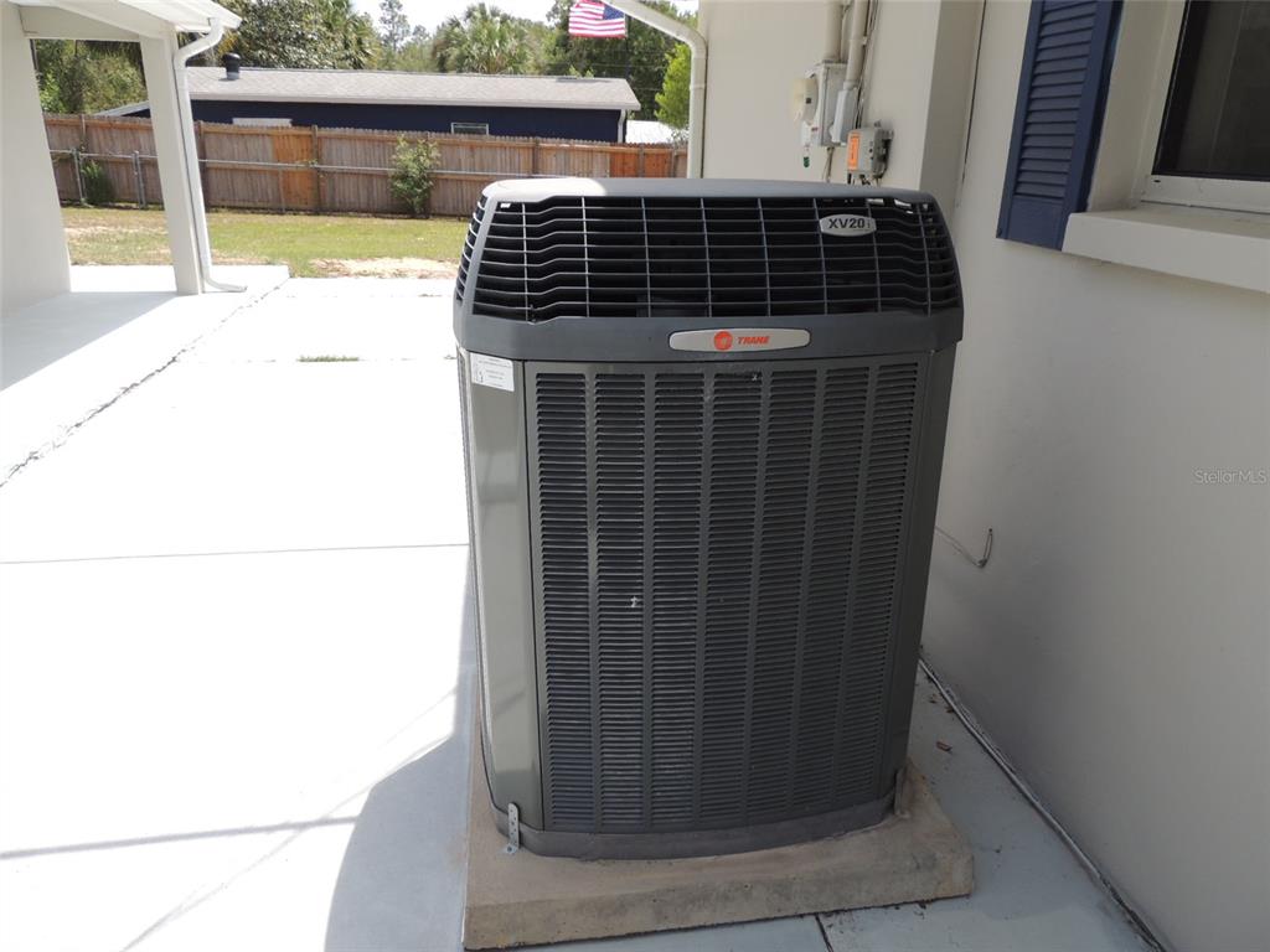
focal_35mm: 24
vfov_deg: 56.8
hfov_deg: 71.6
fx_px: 881
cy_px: 476
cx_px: 635
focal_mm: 4.3
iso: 100
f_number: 3
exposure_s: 1/800
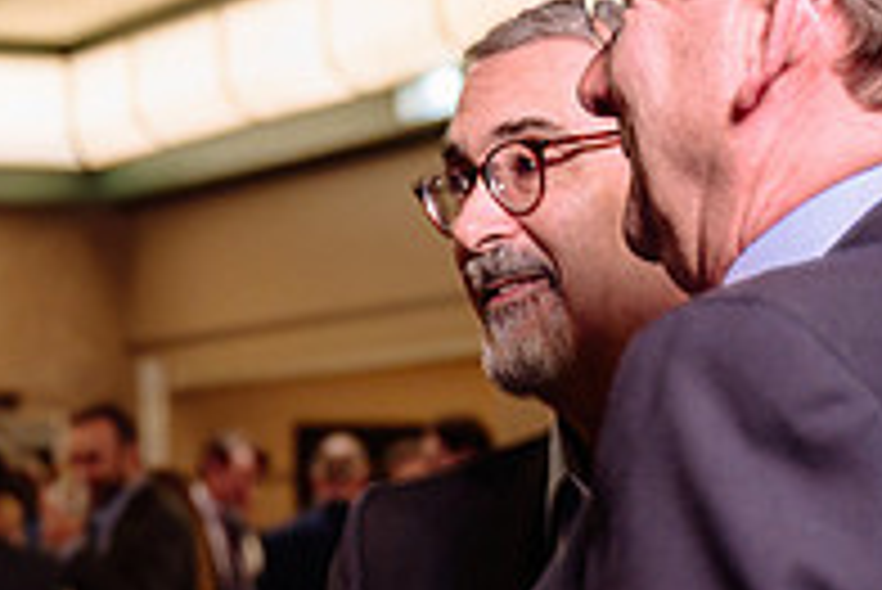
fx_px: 3408
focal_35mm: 139
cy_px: 543
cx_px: 90
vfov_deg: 9.8
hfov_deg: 14.6
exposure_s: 1/50
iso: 800
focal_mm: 47
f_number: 3.5
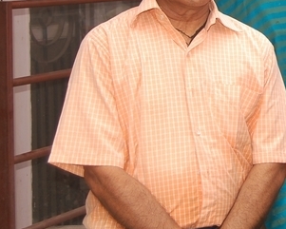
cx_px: 346
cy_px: 6
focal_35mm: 127
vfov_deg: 12.0
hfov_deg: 14.6
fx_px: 1075
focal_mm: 34
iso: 200
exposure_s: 1/125
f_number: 6.3
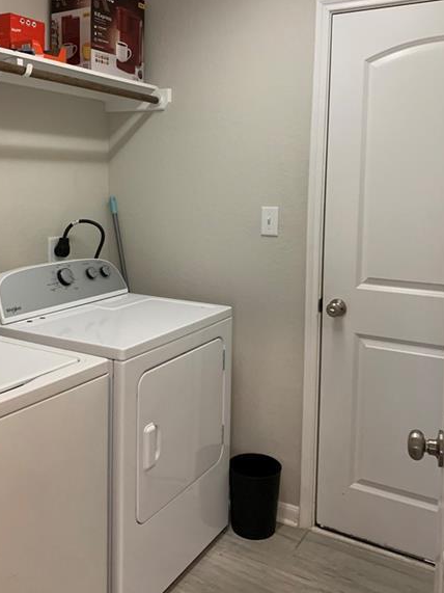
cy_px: 227
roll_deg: -1.4
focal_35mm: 35
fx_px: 599
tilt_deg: -5.1
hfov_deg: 40.6
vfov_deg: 52.2
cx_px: 185
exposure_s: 1/60
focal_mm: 4.25
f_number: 1.8
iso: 250
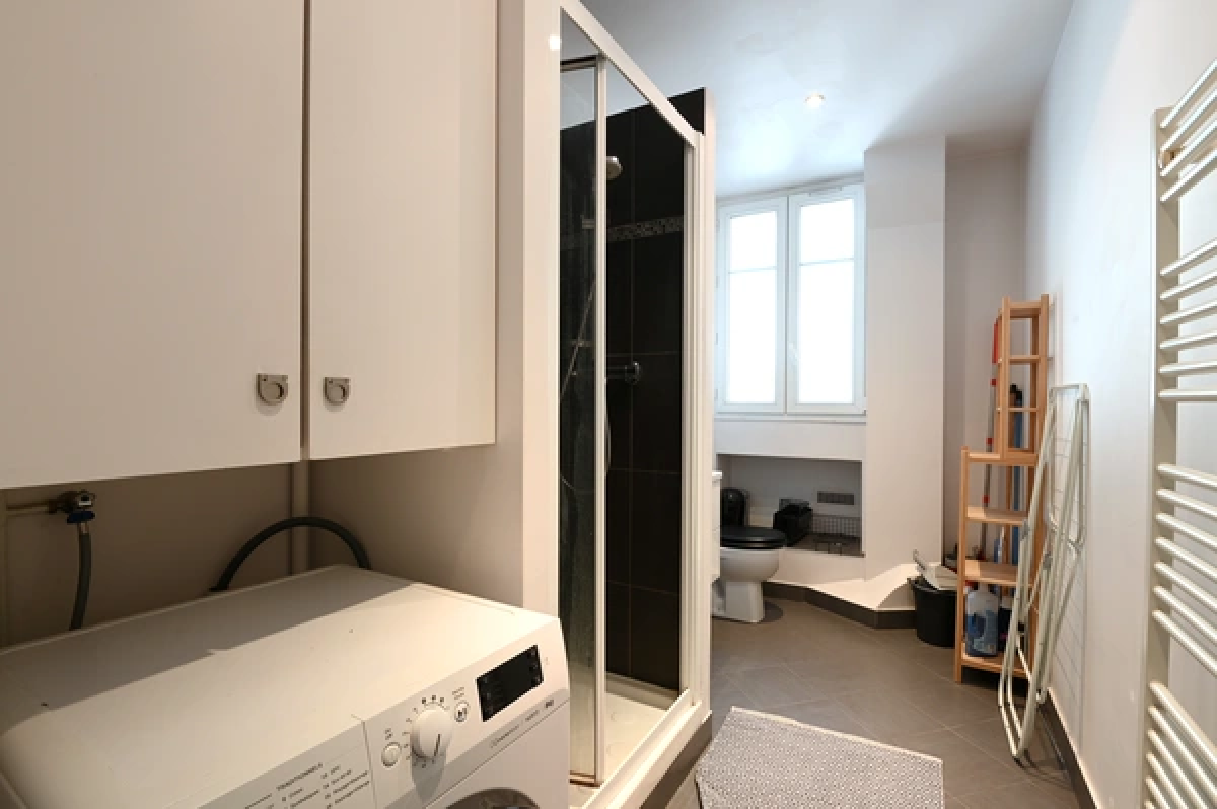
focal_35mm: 16
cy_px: 404
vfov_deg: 73.6
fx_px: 540
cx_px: 608
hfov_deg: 96.8
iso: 200
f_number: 11
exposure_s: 1
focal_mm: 16
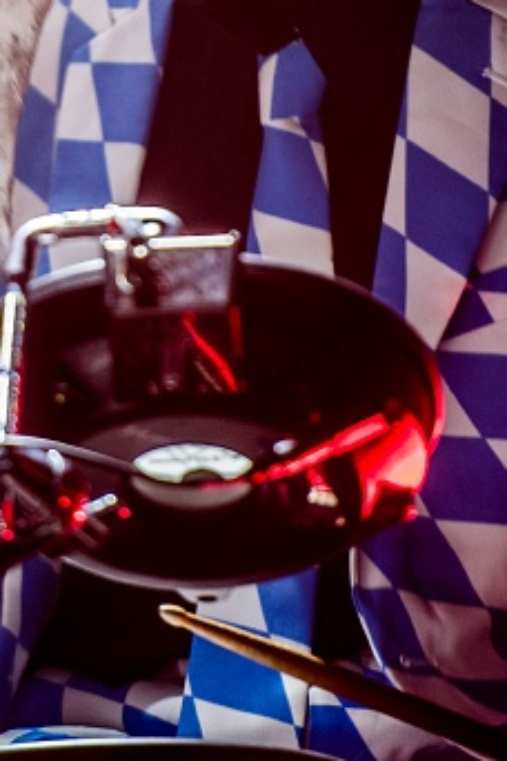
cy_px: 7
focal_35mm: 631
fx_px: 13329
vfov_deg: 3.3
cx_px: 182
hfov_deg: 2.2
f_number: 2.8
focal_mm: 200
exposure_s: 1/80
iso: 1000
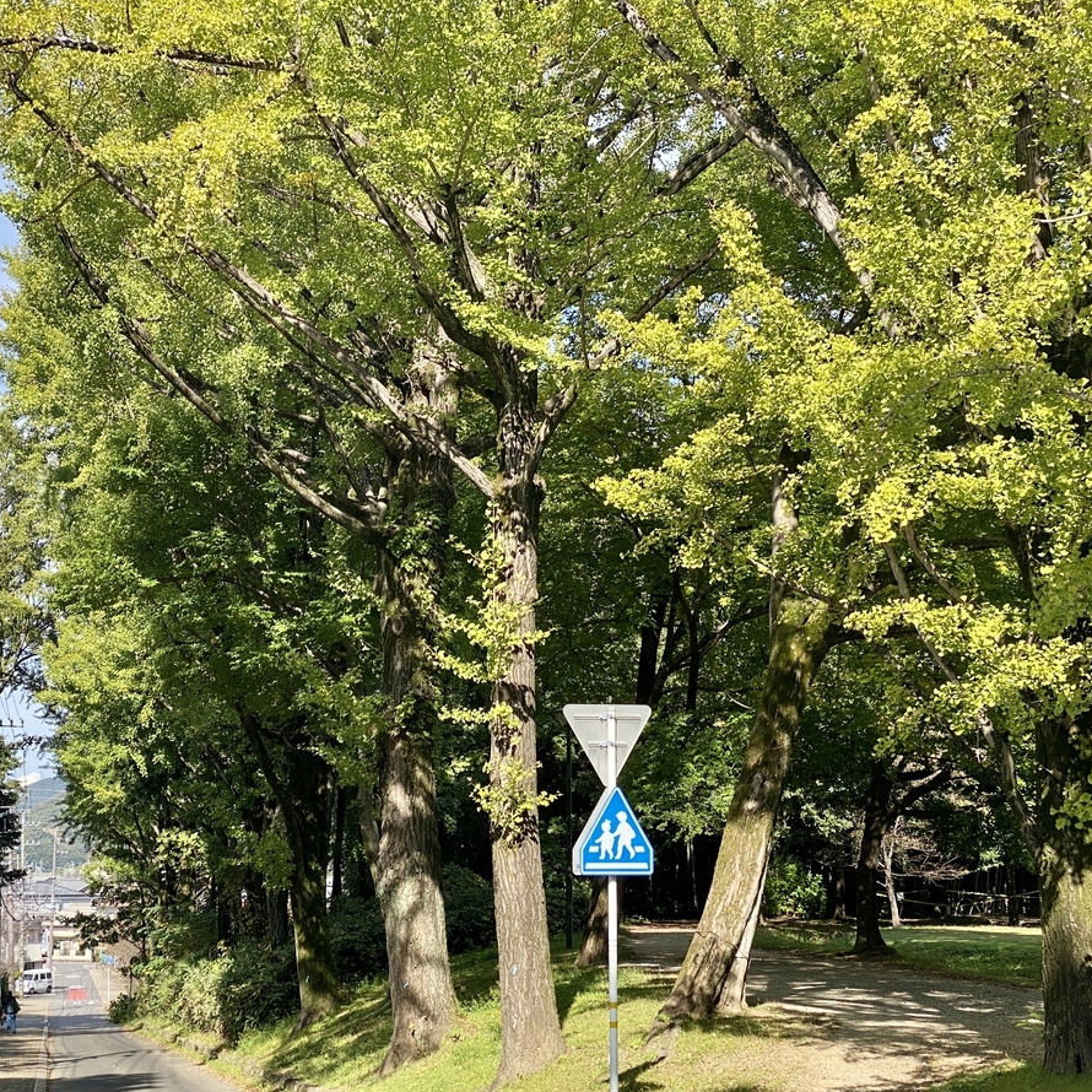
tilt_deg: +8.3
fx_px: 2213
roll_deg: +0.1
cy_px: 551
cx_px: 433
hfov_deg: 27.7
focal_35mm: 62
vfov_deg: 27.7
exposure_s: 1/786
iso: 20
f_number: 2
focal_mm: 6
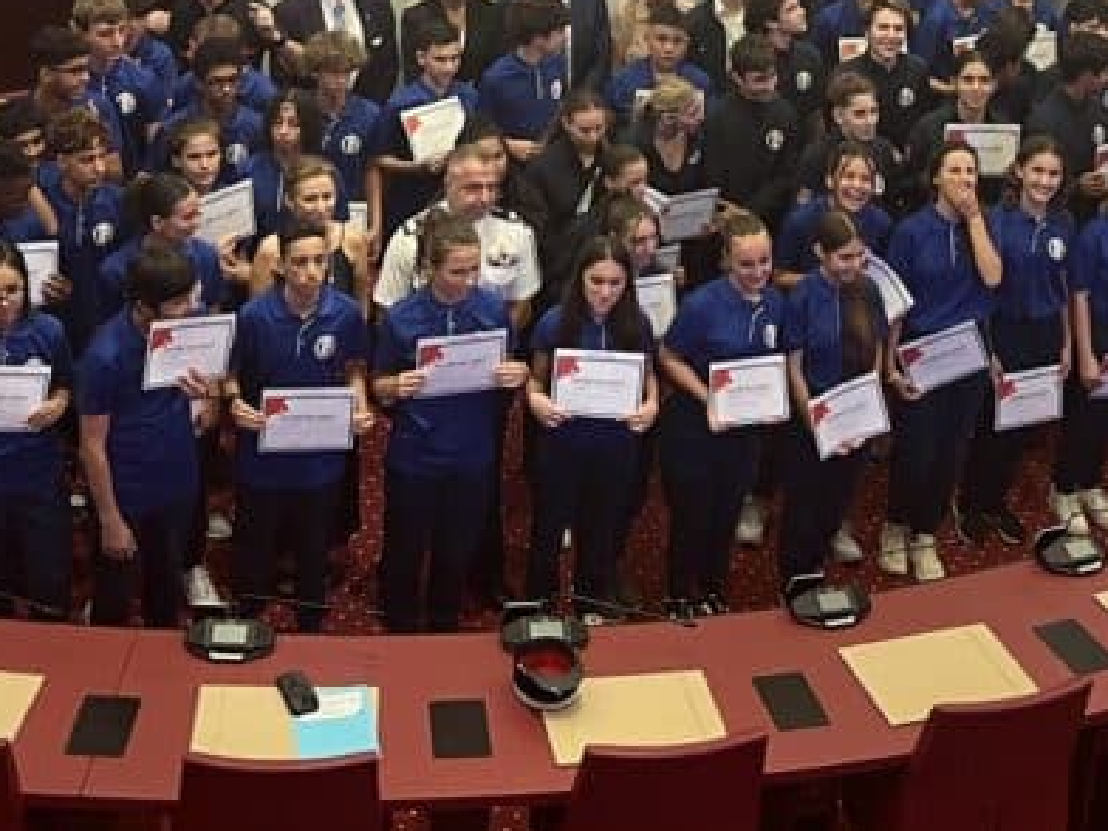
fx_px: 2177
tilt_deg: -13.5
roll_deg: -2.3
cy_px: -218
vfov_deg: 20.0
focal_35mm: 68
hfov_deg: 28.5
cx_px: 616
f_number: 1.6
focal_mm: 5.1
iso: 100
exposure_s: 1/50
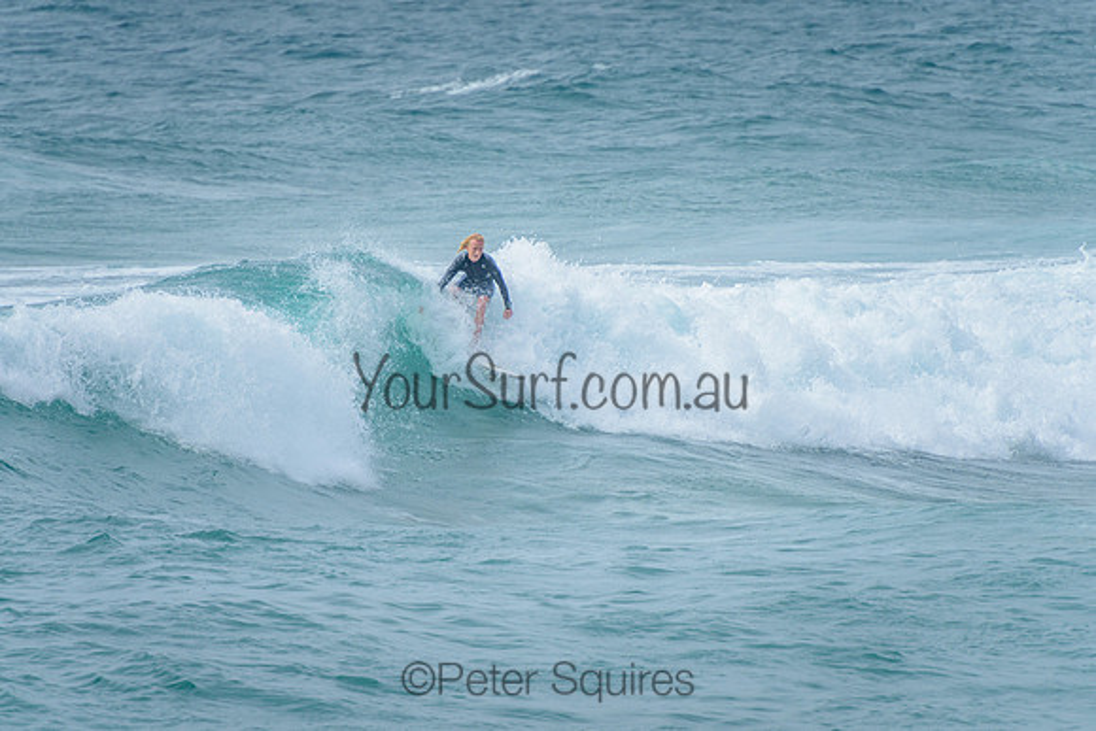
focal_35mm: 491
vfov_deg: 2.8
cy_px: 353
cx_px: 513
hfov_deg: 4.2
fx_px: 14940
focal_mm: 400
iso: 180
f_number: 5.6
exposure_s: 1/2000
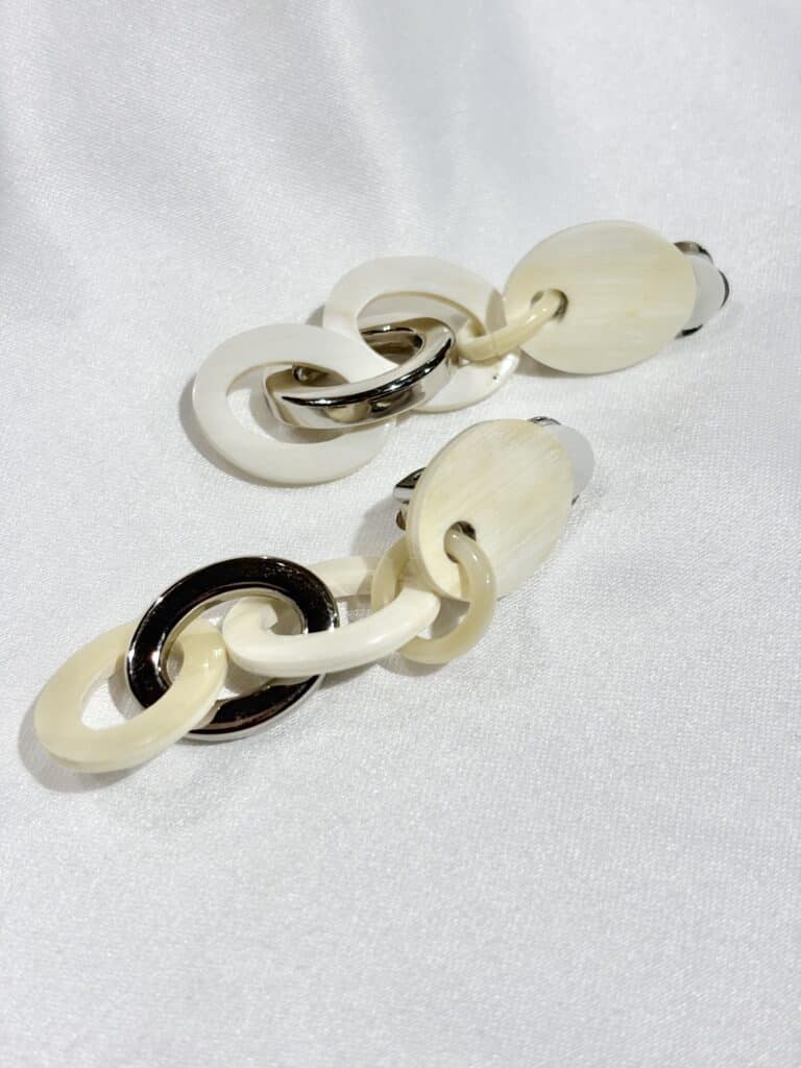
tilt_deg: -44.9
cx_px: 400
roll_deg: +14.2
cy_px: 534
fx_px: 1604
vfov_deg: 36.8
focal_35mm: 52
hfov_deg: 28.0
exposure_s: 1/343
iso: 32
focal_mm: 5.96
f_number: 1.6
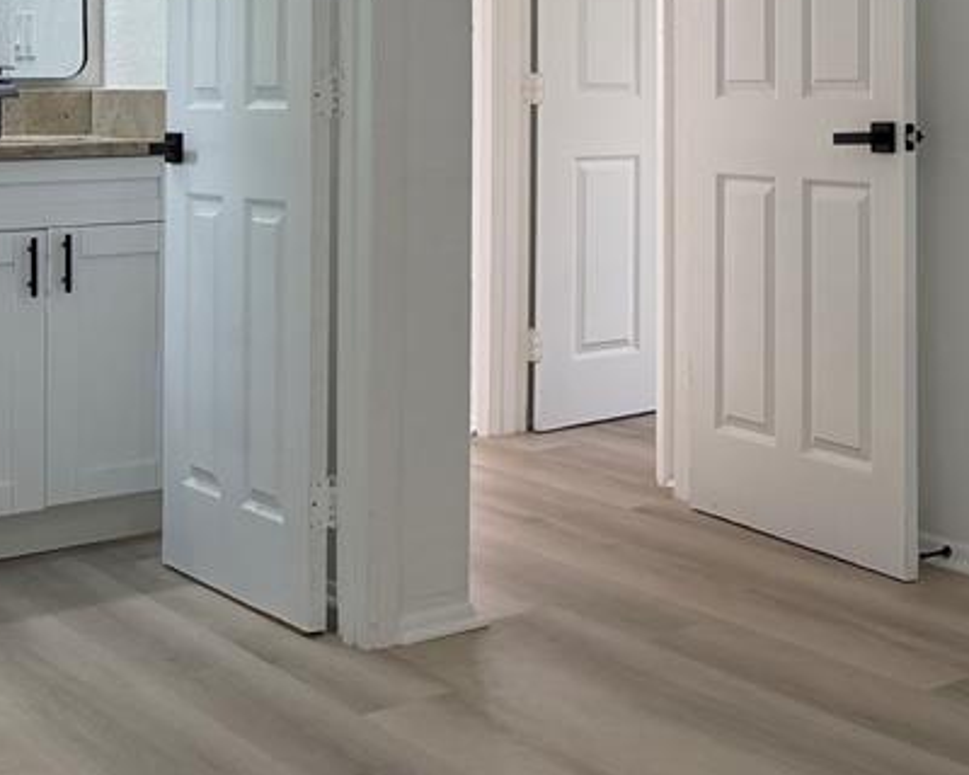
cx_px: 891
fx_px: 1721
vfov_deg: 24.5
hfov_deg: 30.0
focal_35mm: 60
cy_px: 41
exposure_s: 1/146
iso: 200
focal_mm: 6.76
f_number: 1.78
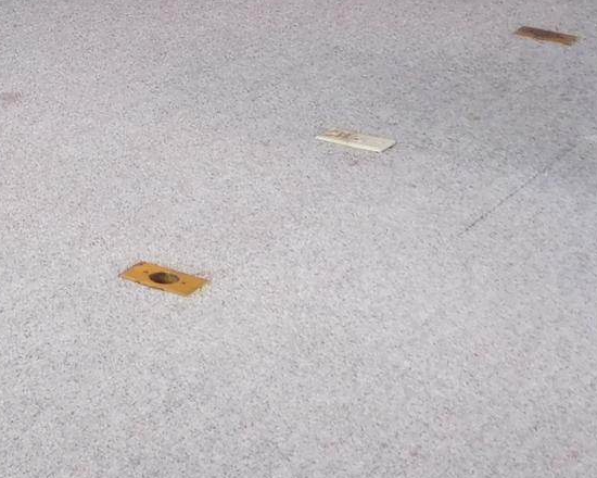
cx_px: -204
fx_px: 1926
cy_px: -291
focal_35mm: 109
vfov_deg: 13.2
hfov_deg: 16.5
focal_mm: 5.3
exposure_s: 1/30
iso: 160
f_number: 3.2
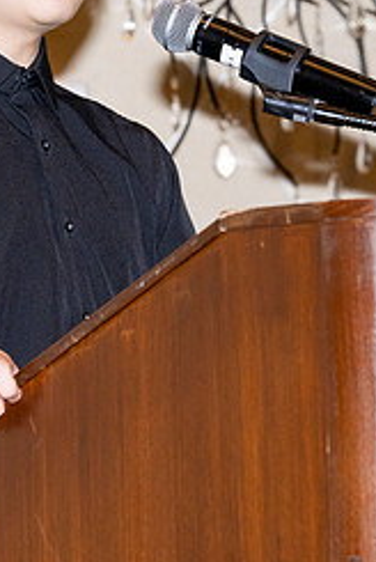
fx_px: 5155
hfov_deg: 4.2
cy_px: 57
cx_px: 208
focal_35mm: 330
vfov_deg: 6.2
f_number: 5.6
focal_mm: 120
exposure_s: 1/100
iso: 1000
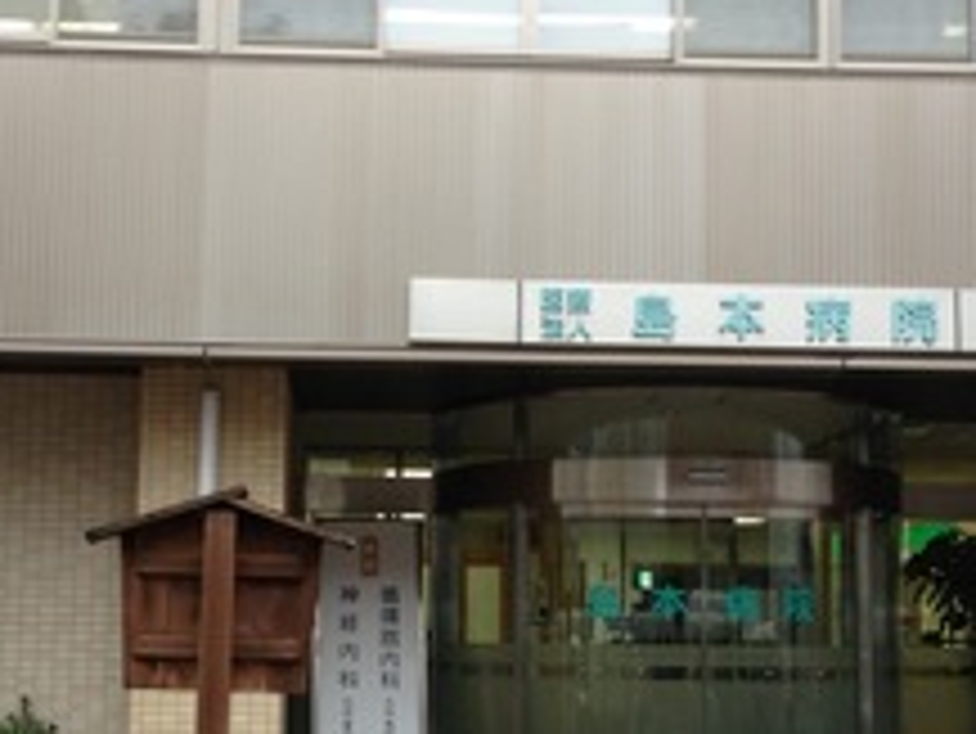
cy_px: 394
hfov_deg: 27.8
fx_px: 1975
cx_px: 463
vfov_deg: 21.0
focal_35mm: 70
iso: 64
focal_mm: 4.13
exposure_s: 1/60
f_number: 2.4
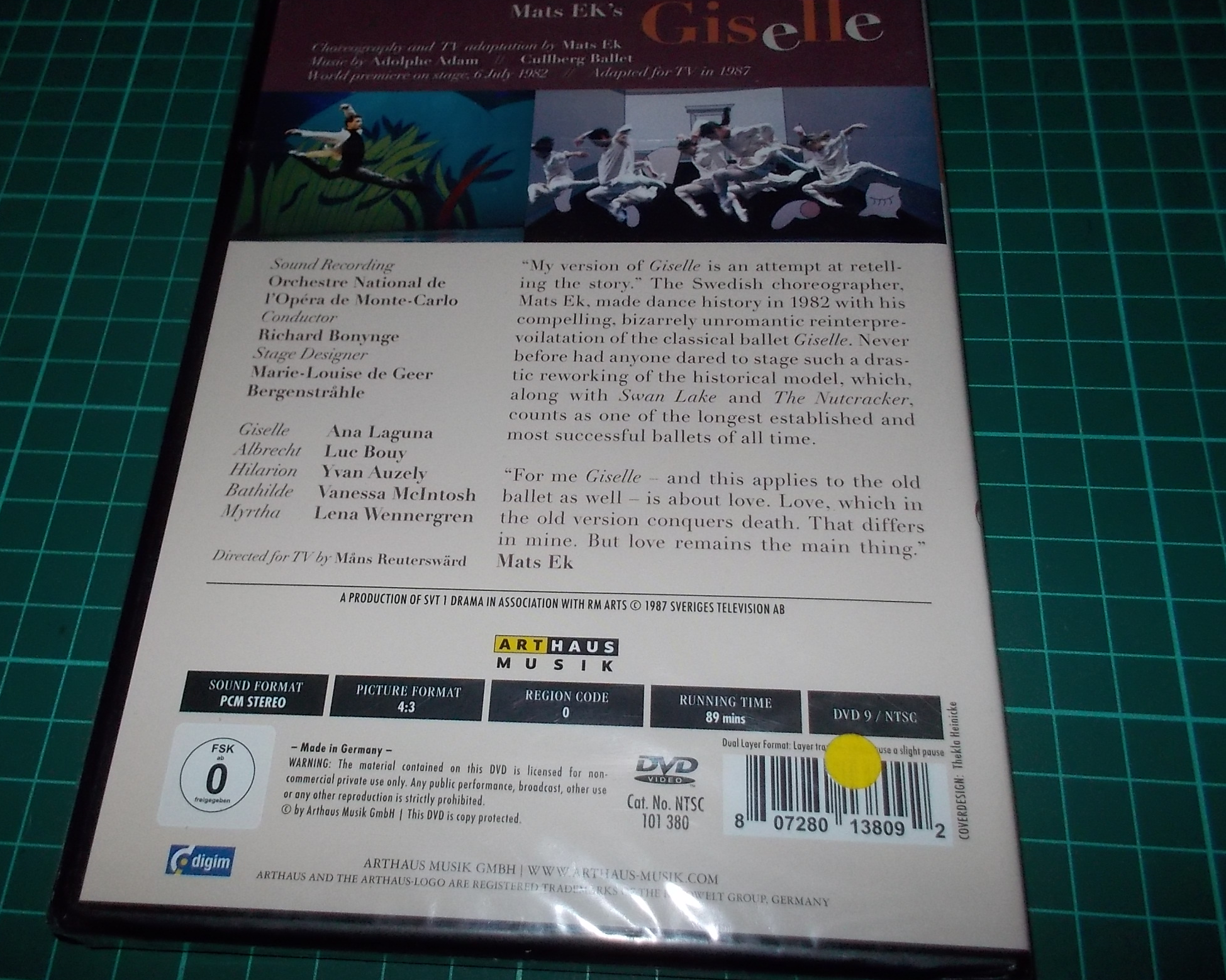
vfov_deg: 44.5
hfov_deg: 54.1
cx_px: 557
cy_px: 476
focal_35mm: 33
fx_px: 1197
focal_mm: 4.1
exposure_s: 1/30
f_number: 3.3
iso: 200
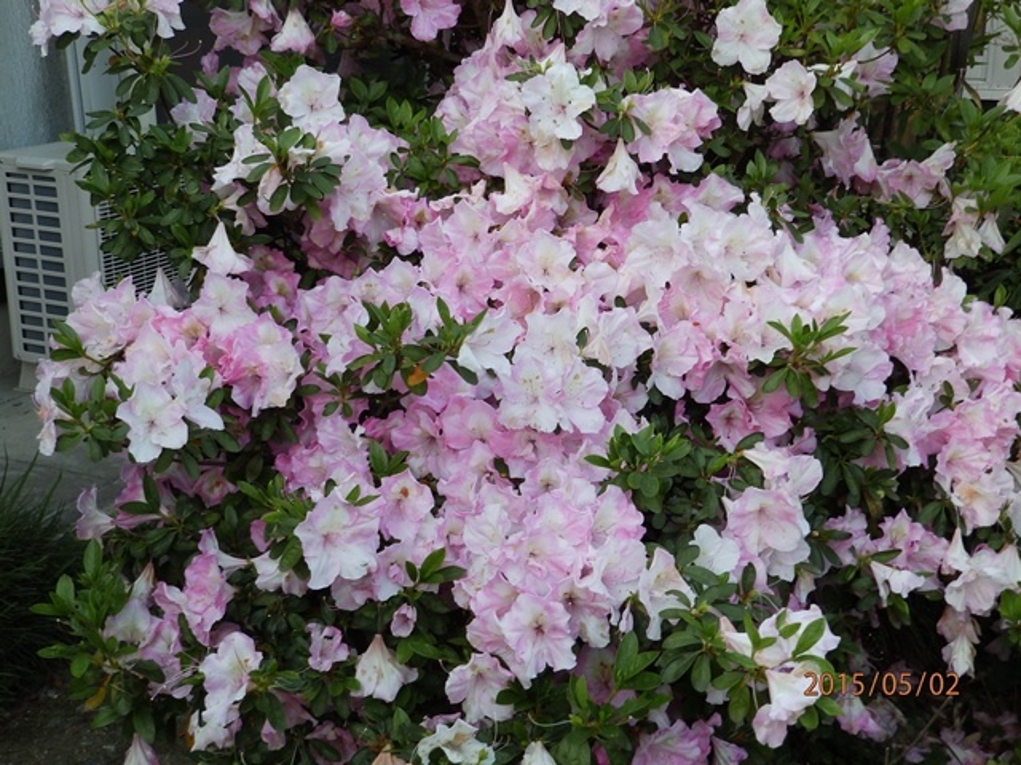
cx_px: 510
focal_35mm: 46
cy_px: 382
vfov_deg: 31.5
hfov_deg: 41.2
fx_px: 1357
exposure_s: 1/40
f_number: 4.2
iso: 80
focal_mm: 8.2
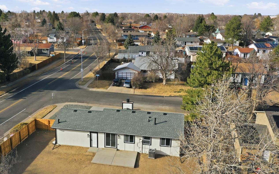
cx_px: 113
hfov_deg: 53.7
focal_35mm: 36
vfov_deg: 35.3
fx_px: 274
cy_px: 95
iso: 100
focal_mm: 10.3
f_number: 6.3
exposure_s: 1/500
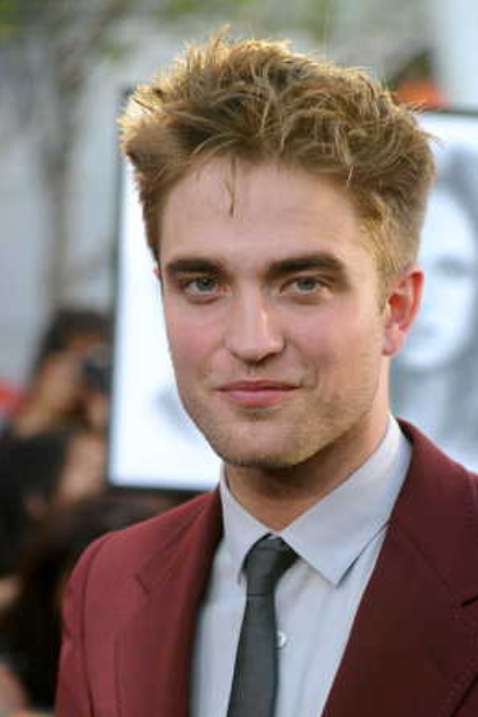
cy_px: 458
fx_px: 4863
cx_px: 295
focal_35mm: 244
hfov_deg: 5.6
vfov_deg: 8.4
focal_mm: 180
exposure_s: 1/200
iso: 500
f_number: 5.6
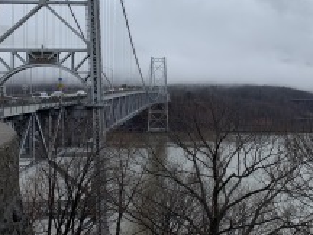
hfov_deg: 42.2
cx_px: 216
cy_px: 86
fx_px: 398
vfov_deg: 32.7
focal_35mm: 44
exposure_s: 1/620
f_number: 1.8
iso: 25
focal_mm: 4.25
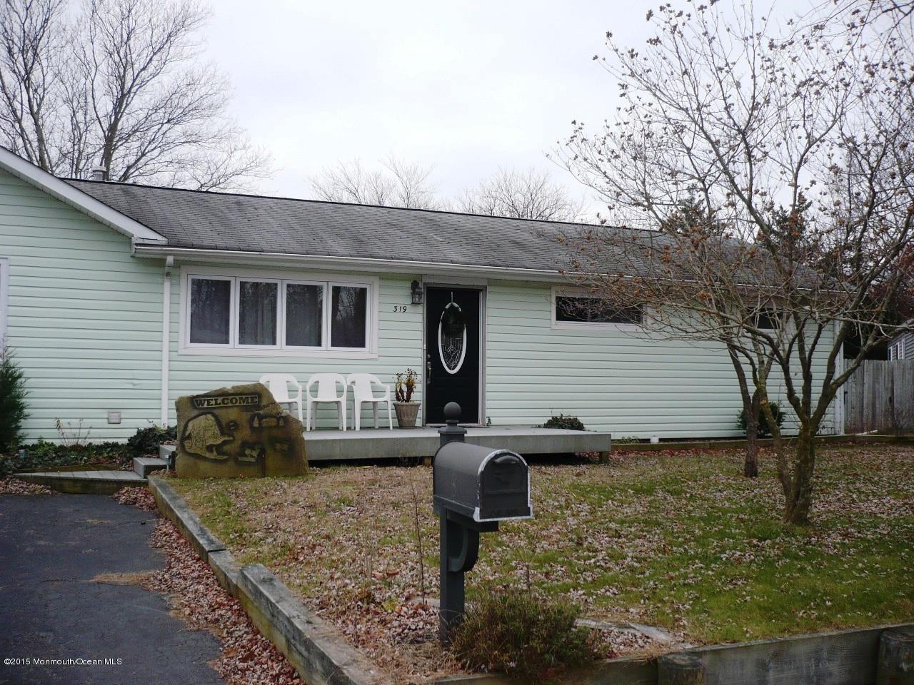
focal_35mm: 35
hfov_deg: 52.6
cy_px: 342
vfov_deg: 40.7
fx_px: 924
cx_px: 457
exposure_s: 1/400
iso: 100
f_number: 2.8
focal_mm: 5.8
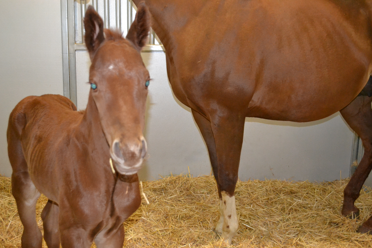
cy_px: 124
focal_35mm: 42
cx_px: 186
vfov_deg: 31.9
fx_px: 434
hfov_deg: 46.4
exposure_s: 1/60
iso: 3200
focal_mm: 28
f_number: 4.5
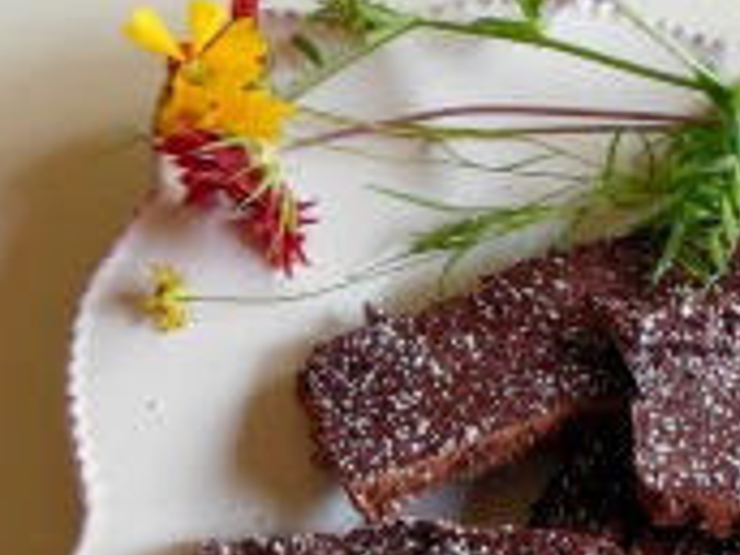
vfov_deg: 16.4
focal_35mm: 87
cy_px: 641
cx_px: 632
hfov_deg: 22.1
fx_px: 1860
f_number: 3.2
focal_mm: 4.5
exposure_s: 1/30
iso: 160
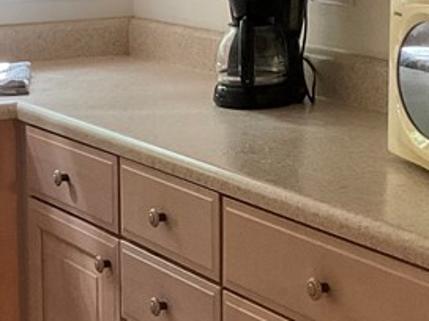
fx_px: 1351
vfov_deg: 13.6
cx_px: 164
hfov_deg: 18.0
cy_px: 116
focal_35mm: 109
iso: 200
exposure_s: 1/60
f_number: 1.8
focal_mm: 3
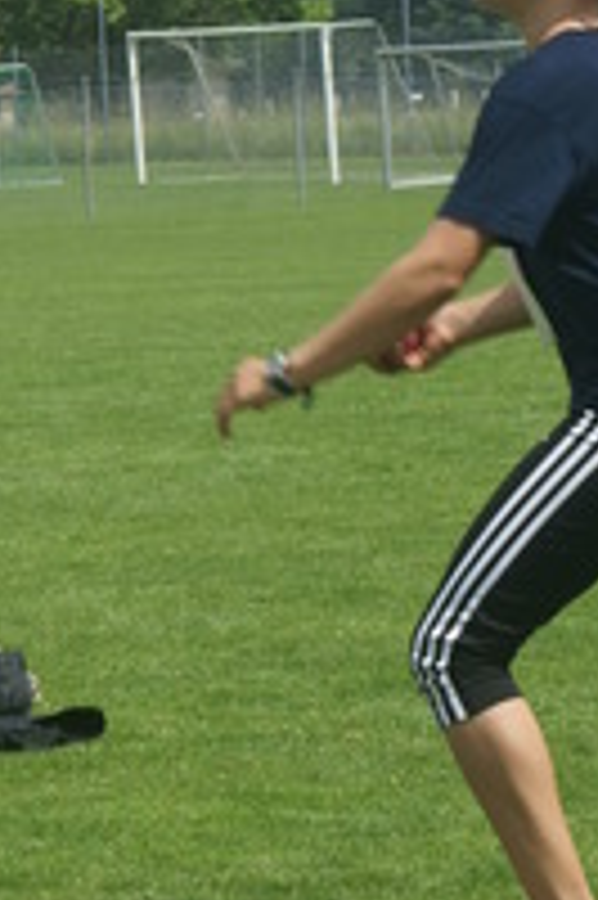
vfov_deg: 8.4
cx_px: 265
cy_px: 40
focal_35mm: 243
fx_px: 6065
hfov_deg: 5.6
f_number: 8
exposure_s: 1/400
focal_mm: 60
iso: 100
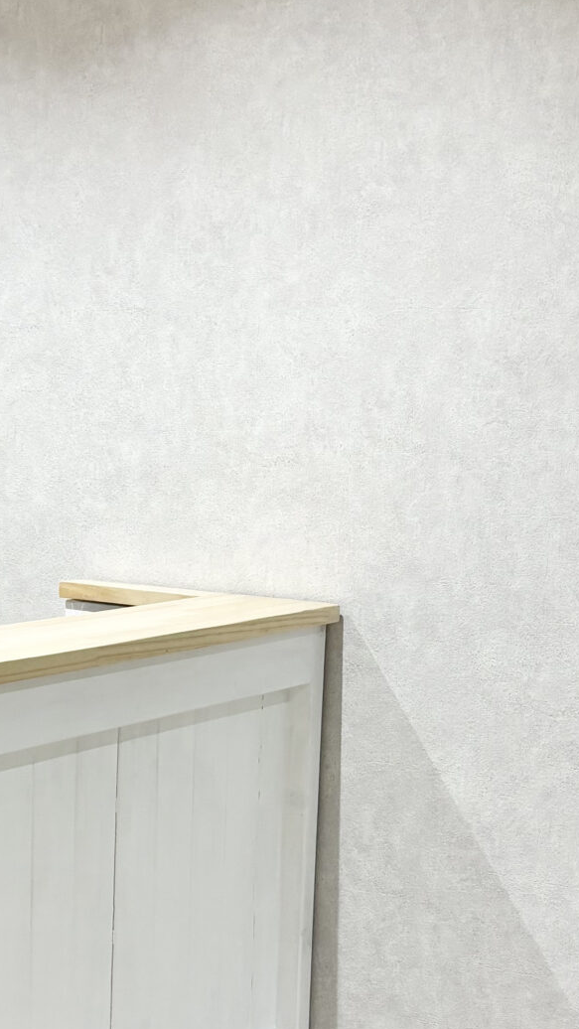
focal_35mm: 70
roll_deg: -2.5
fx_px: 1910
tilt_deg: -10.8
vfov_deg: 29.8
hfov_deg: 17.2
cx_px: 163
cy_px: 725
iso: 64
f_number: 1.6
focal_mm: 5.96
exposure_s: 1/60
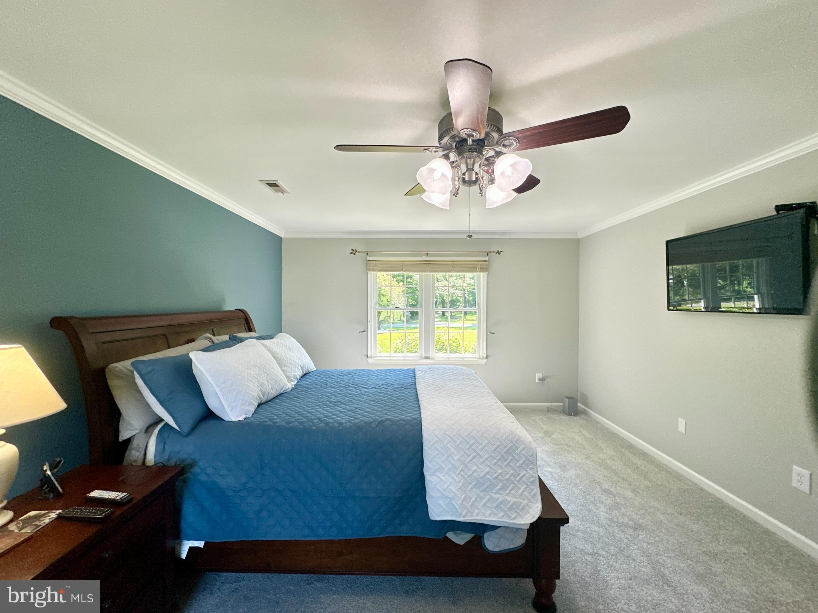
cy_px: 306
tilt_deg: +0.3
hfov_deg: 102.1
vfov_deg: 85.7
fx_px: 331
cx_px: 409
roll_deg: -1.3
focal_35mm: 14
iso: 64
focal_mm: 2.22
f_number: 2.2
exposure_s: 1/120
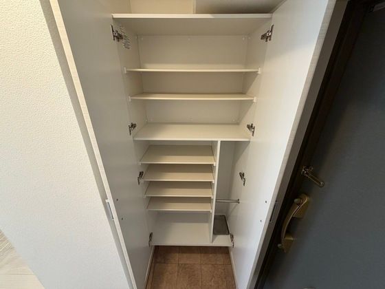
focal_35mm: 14
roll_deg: +0.6
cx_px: 192
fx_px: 156
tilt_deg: -23.7
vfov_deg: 85.7
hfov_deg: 102.1
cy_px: 144
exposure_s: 1/60
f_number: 2.2
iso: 200
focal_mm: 2.22
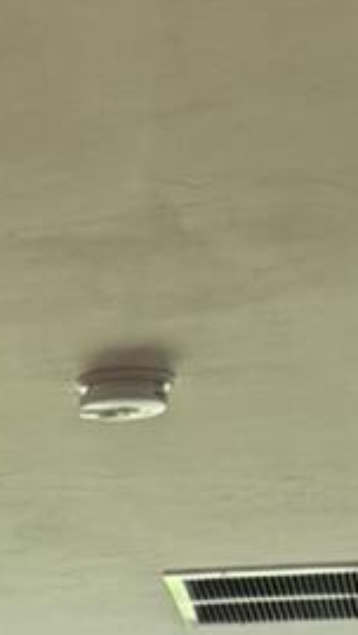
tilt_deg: -6.0
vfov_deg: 9.3
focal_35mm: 194
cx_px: -1206
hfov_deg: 5.3
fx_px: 3272
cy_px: 1752
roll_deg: -3.6
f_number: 1.78
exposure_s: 1/128
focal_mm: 6.76
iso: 200
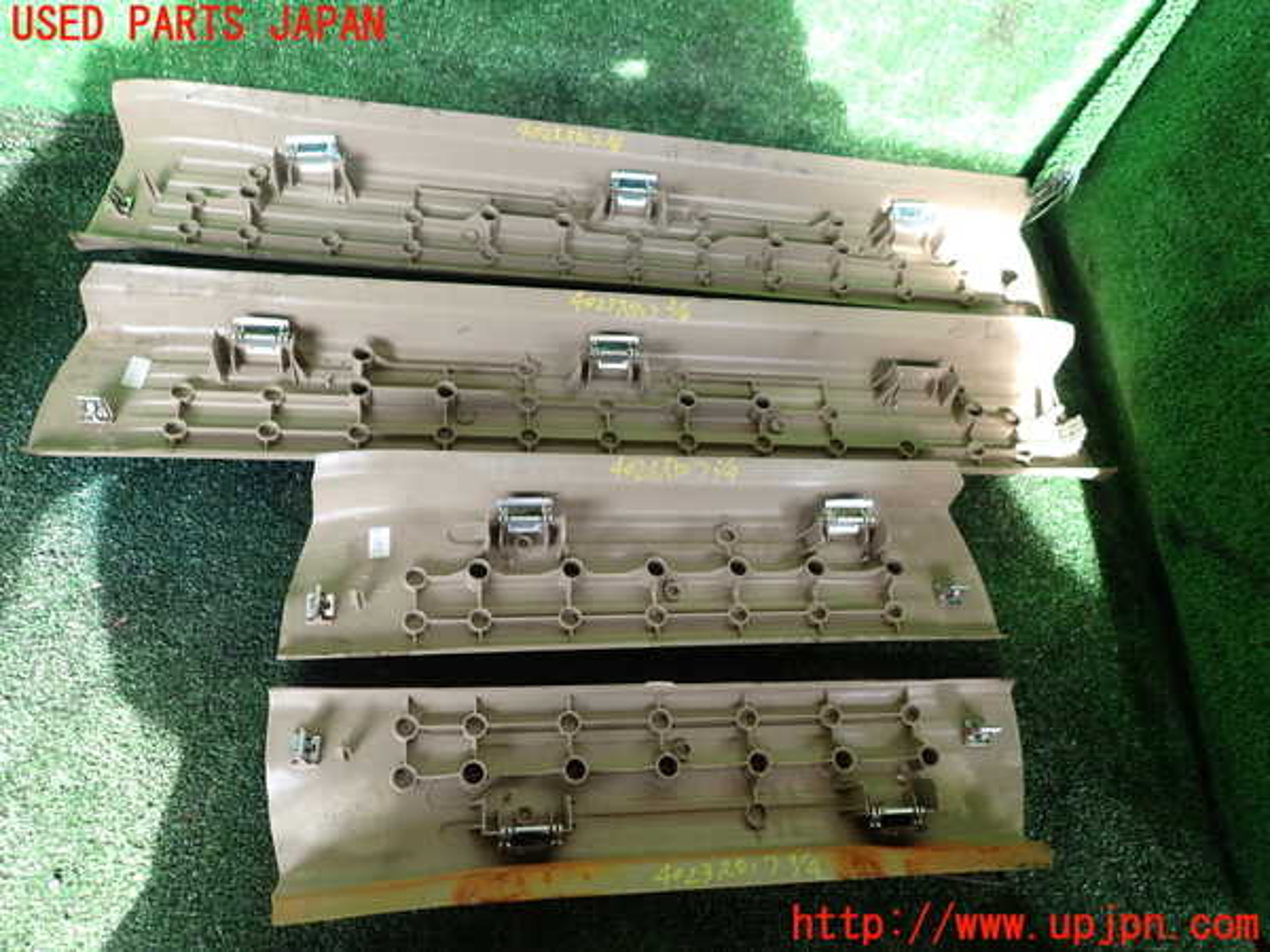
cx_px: 635
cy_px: 476
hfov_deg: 69.4
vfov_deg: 54.9
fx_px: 917
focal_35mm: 25
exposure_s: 1/100
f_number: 2
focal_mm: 4.5
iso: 100
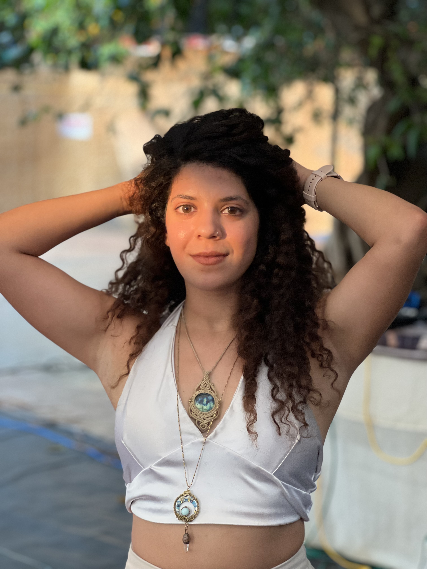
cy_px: 284
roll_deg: -1.3
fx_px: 1266
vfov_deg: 25.3
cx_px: 214
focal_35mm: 77
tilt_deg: -5.5
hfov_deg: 19.1
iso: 250
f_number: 2.8
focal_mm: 9
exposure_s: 1/97
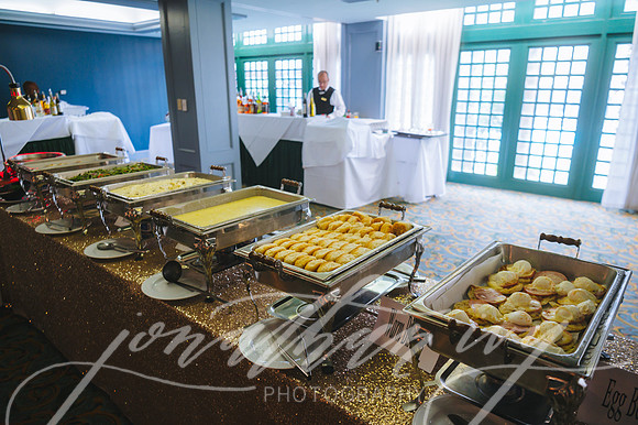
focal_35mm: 24
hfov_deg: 73.8
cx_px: 319
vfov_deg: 53.1
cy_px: 212
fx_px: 425
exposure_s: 1/160
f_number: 2.8
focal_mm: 24
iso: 1250
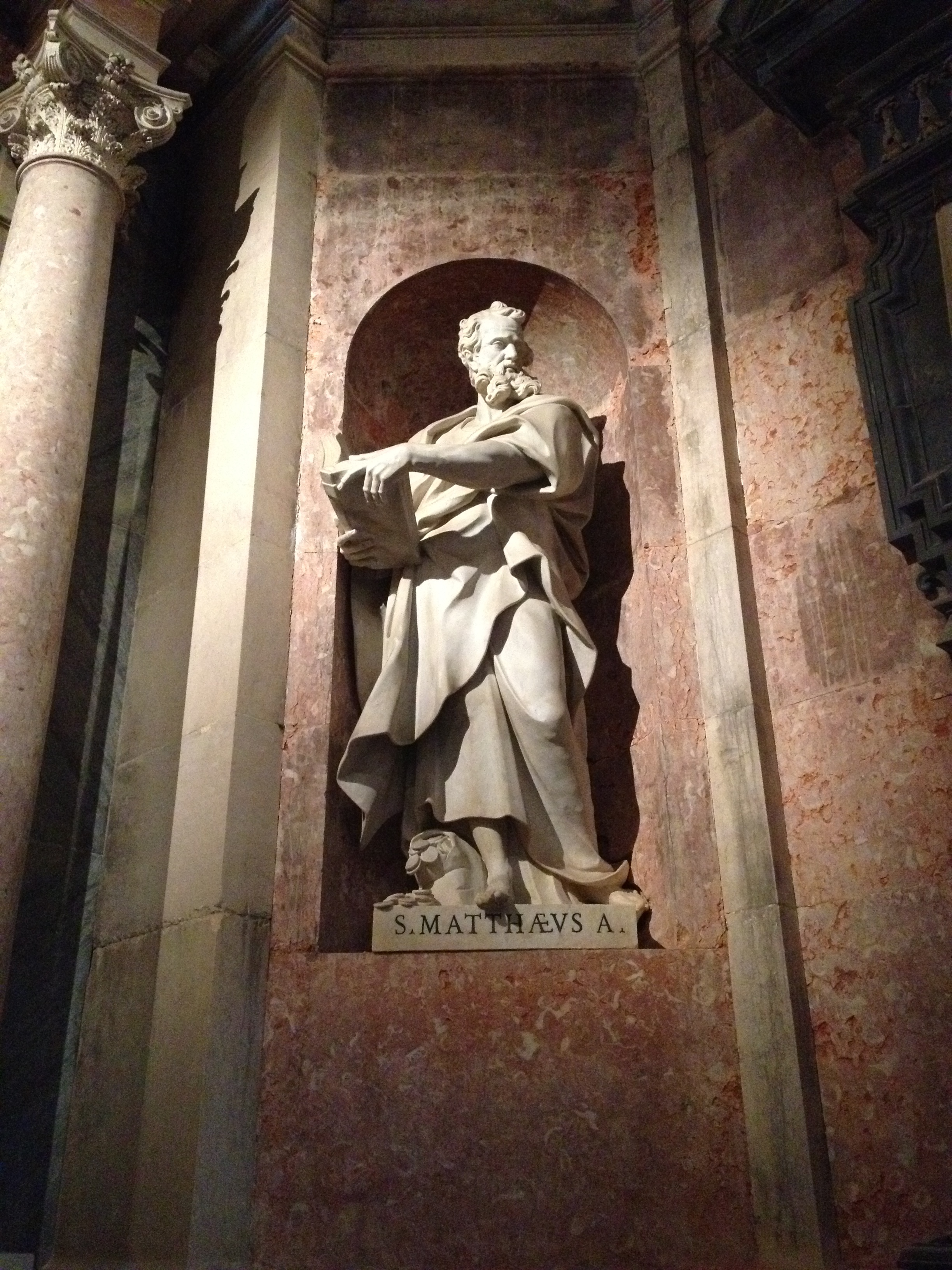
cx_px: 476
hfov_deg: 40.7
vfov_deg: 52.6
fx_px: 1283
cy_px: 635
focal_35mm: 35
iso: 800
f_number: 2.4
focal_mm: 4.28
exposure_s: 1/15
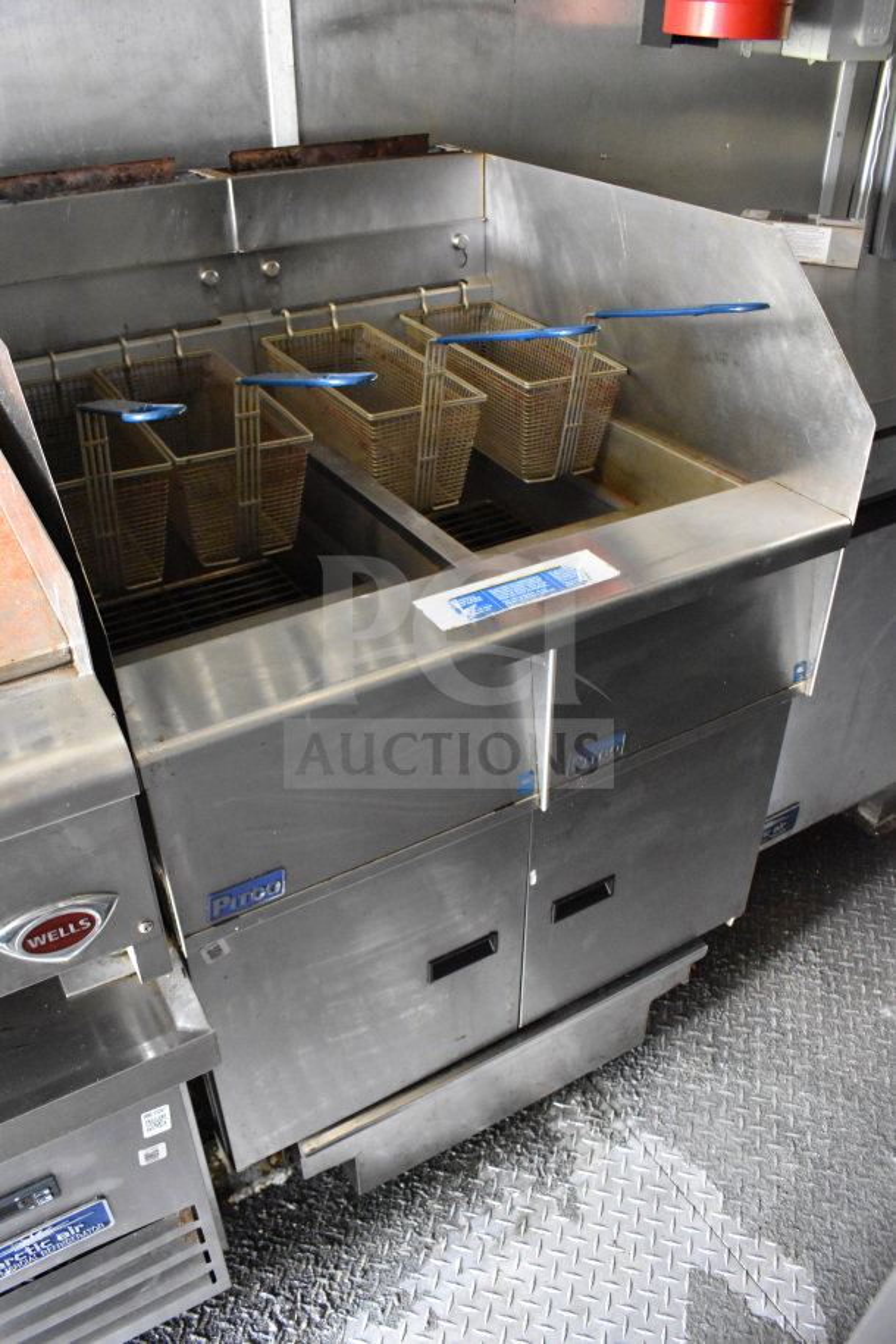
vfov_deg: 67.4
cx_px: 448
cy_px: 672
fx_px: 1008
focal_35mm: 27
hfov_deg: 47.9
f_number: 3.5
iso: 6400
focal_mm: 18
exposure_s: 1/40
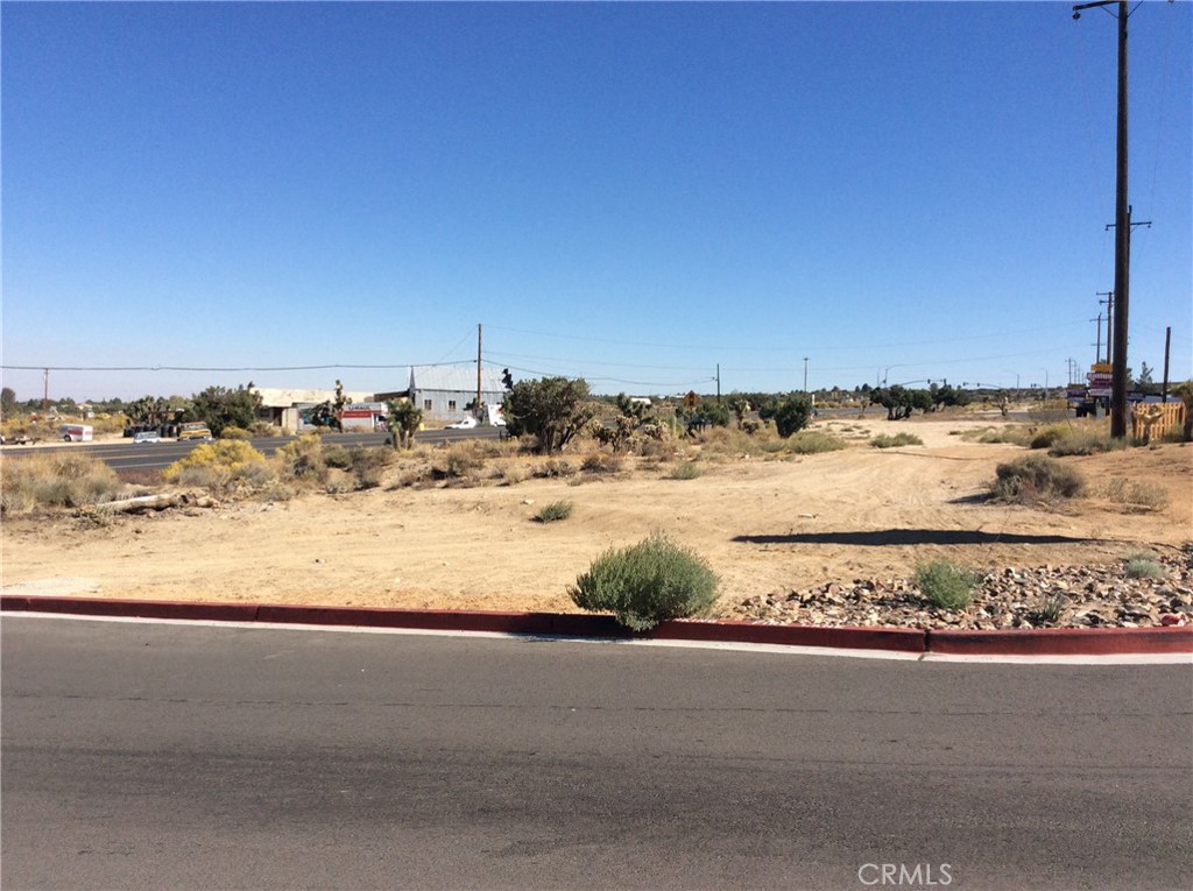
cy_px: 446
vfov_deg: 44.1
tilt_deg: -2.0
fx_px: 1101
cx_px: 596
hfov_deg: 56.9
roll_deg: -0.6
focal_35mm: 32
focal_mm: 3.3
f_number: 2.4
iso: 32
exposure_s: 1/1733
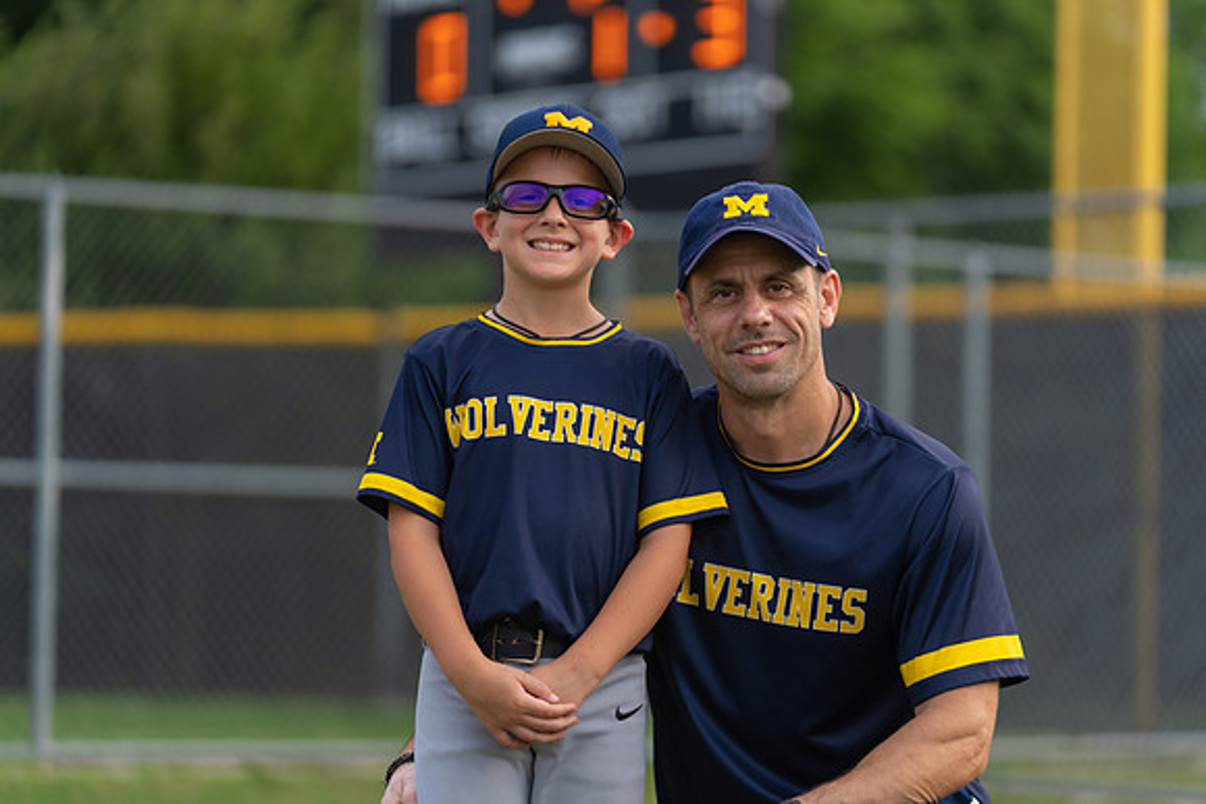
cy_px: 402
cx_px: 603
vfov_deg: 9.4
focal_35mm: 146
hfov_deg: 14.1
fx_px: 4892
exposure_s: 1/320
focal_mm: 146
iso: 250
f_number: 2.8
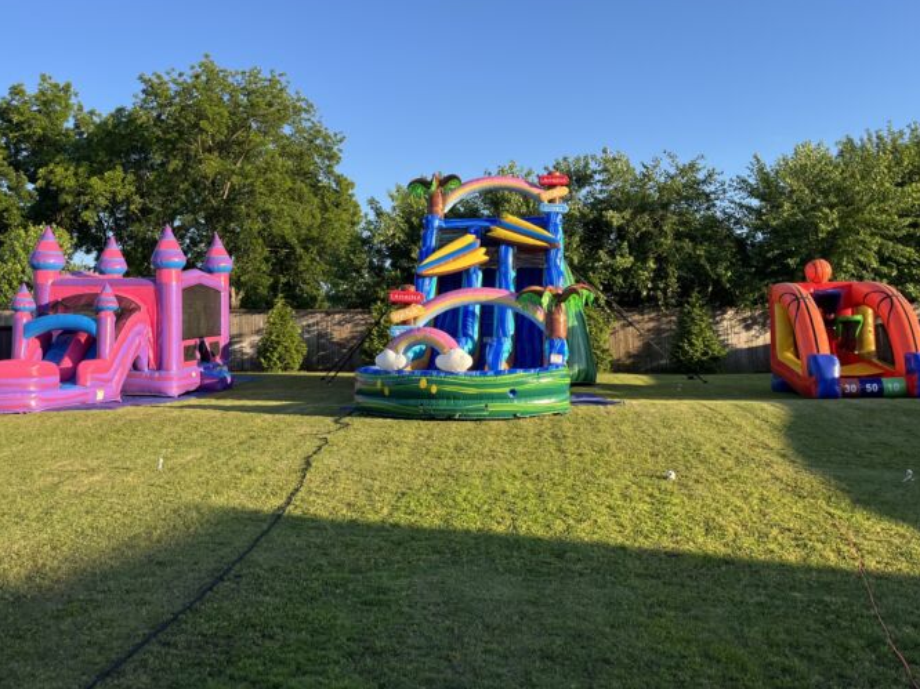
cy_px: 293
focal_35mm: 30
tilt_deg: +4.2
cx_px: 439
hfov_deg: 60.0
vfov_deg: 46.6
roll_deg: +2.6
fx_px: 797
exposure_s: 1/1018
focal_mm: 5.1
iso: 50
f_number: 1.6
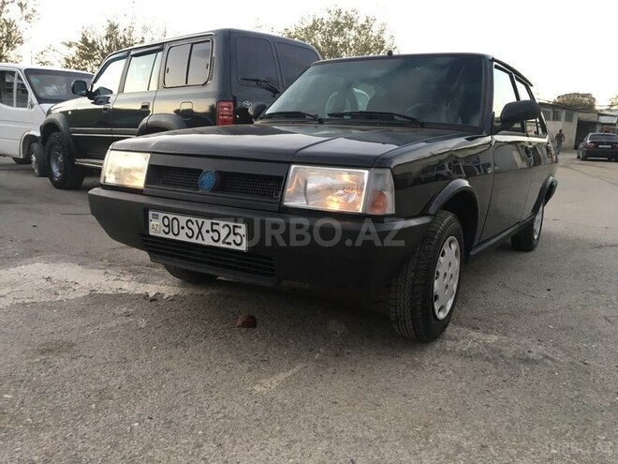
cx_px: 309
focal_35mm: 29
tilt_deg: -9.5
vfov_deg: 48.2
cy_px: 232
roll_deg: -1.4
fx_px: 518
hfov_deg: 61.7
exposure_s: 1/33
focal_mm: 4.15
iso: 40
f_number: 2.2
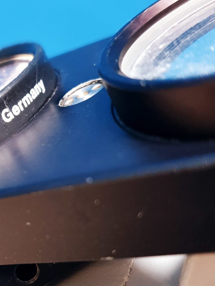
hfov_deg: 24.3
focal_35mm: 58
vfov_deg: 33.1
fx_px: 480
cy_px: 173
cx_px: 12
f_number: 1.5
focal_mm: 4.3
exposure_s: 1/33
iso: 320
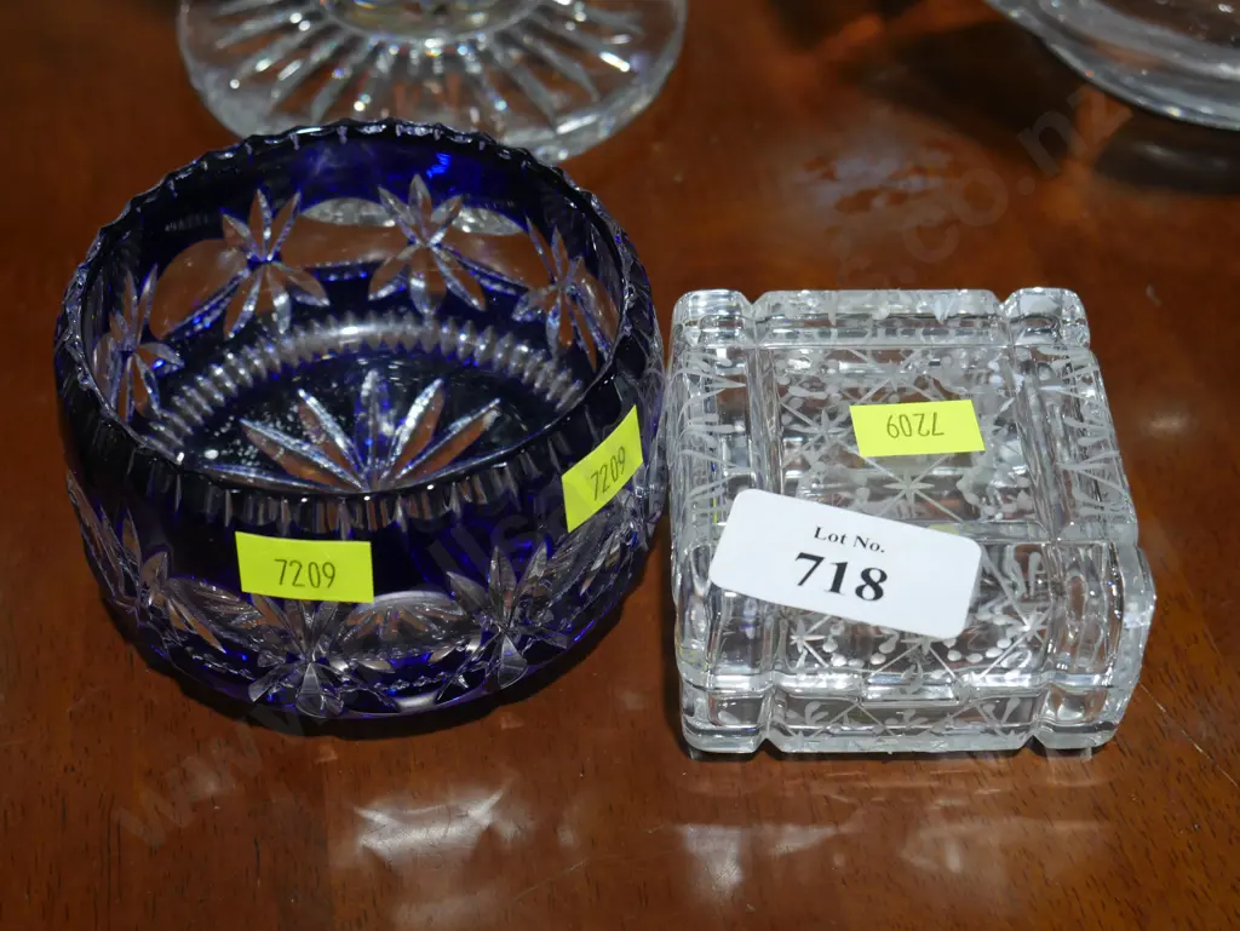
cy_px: 466
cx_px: 620
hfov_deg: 35.5
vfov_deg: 27.1
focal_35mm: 54
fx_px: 1935
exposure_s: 1/60
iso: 500
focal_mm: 27
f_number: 5.3
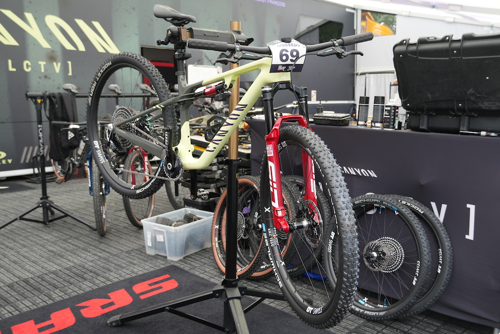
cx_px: 250
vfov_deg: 38.4
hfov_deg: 55.1
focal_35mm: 34
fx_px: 479
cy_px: 167
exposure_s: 1/160
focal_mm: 23
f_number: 4
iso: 160
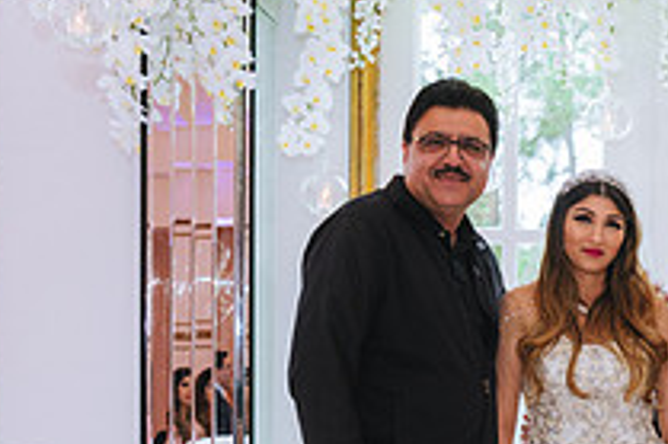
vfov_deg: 15.0
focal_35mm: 89
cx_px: 623
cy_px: 468
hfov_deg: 22.2
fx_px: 1650
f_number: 2.8
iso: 800
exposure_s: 1/200
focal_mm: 32
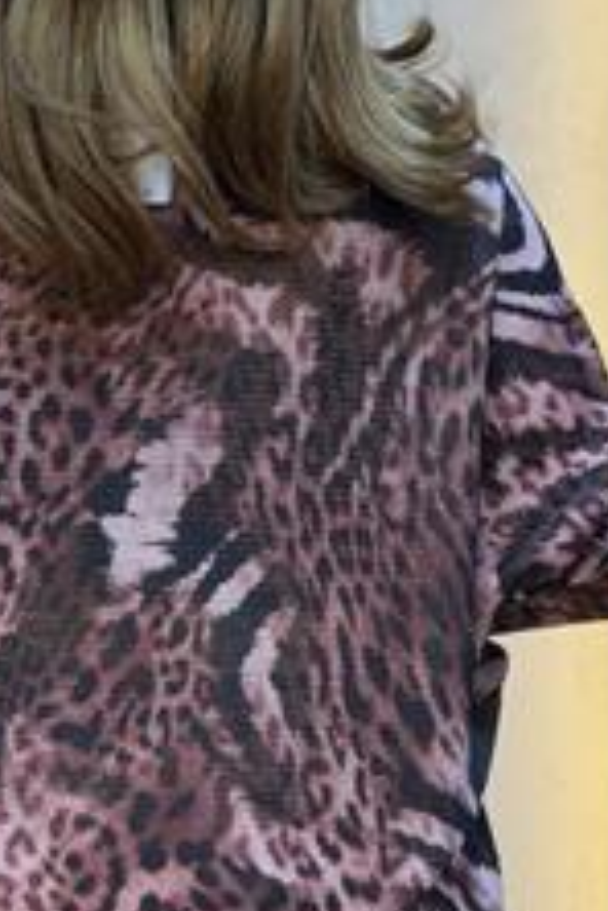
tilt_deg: -4.3
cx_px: 119
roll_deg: +0.3
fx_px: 2356
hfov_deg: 14.6
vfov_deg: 21.8
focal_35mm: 93
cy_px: 281
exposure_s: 1/100
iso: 64
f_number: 1.78
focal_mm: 6.76
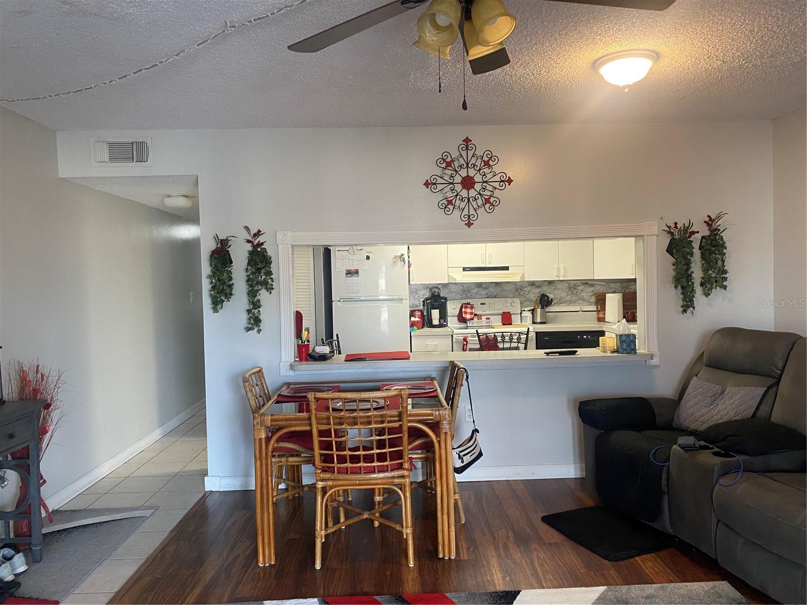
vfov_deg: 53.1
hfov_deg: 67.3
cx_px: 404
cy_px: 302
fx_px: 606
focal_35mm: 26
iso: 250
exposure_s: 1/60
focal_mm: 4.25
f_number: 1.8
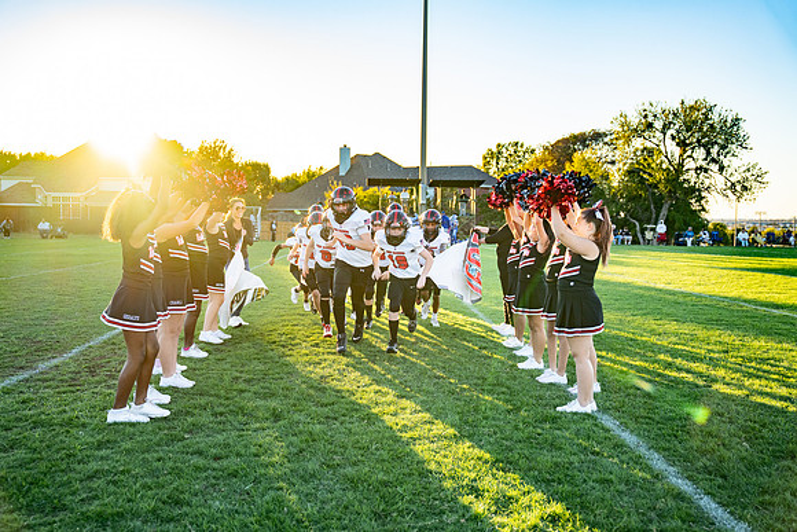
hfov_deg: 49.1
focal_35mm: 39
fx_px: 873
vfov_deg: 33.9
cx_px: 380
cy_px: 257
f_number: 2.8
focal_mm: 37.4
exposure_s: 1/1000
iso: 320
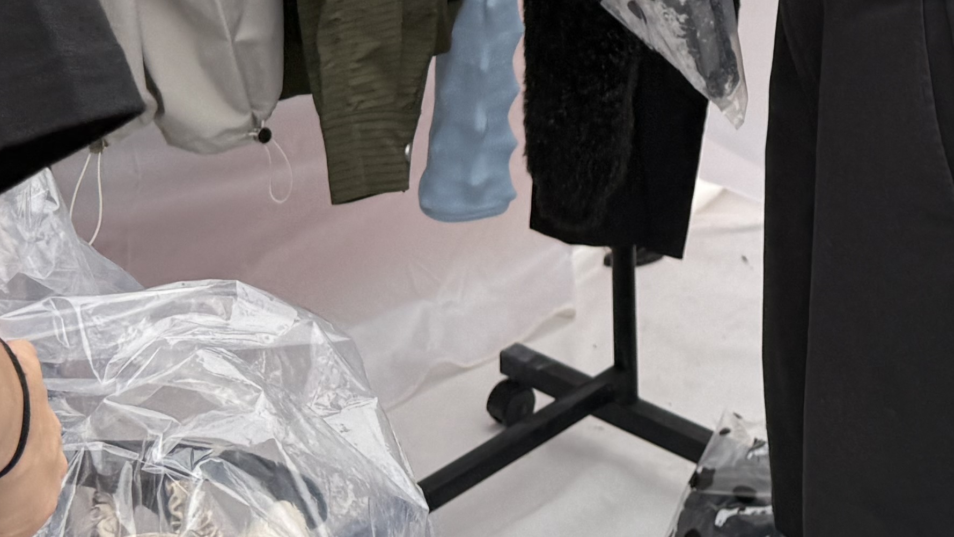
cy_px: -528
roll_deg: +0.5
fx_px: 2125
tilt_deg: -4.8
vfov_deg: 12.7
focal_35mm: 84
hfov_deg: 25.0
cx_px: 735
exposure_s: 1/263
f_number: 1.78
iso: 64
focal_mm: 6.76
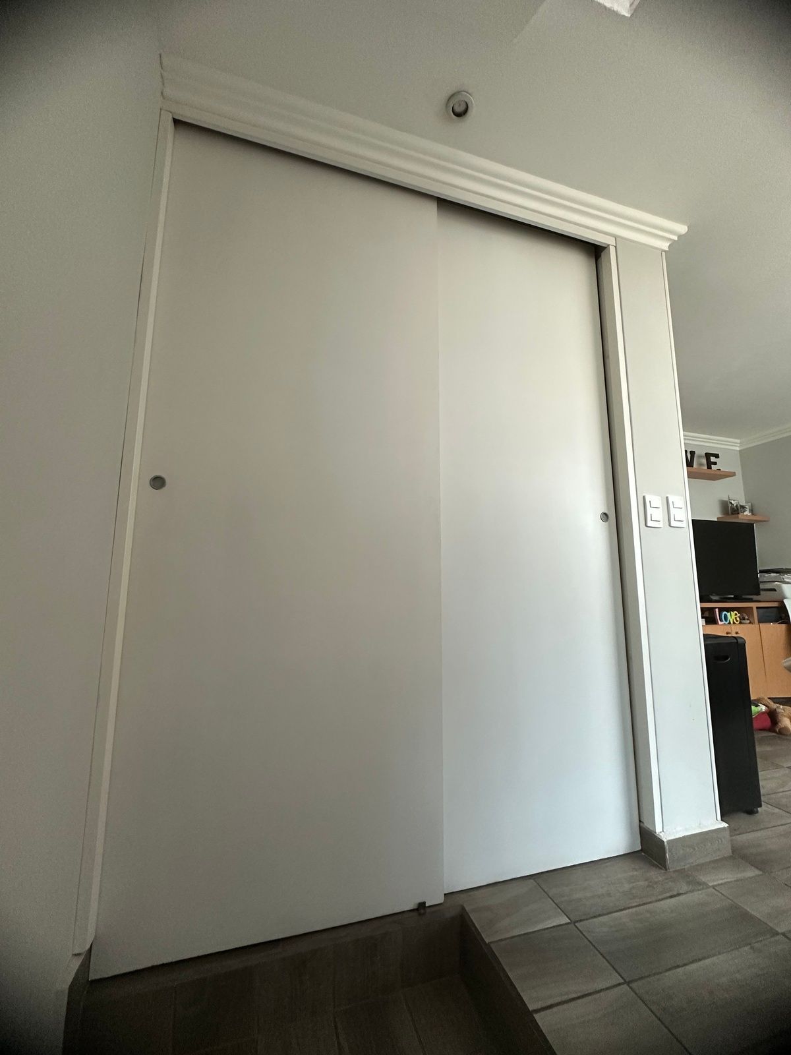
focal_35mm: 14
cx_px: 396
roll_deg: -1.2
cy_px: 528
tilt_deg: +9.2
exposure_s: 1/60
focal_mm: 2.22
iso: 250
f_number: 2.2
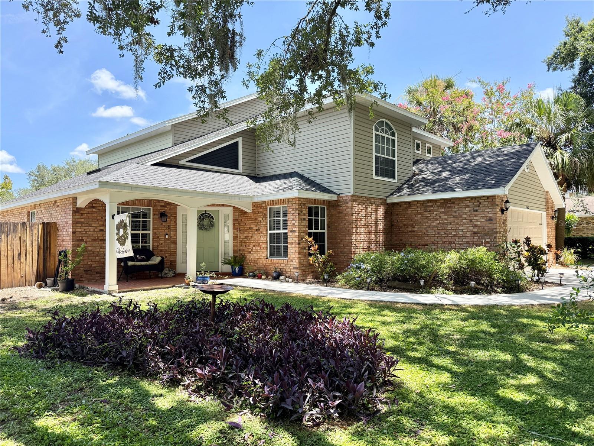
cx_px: 297
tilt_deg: +2.0
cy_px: 223
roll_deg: +0.0
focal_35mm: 24
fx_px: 412
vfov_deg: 56.8
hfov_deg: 71.6
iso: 100
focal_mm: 6.76
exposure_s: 1/1522
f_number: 1.78
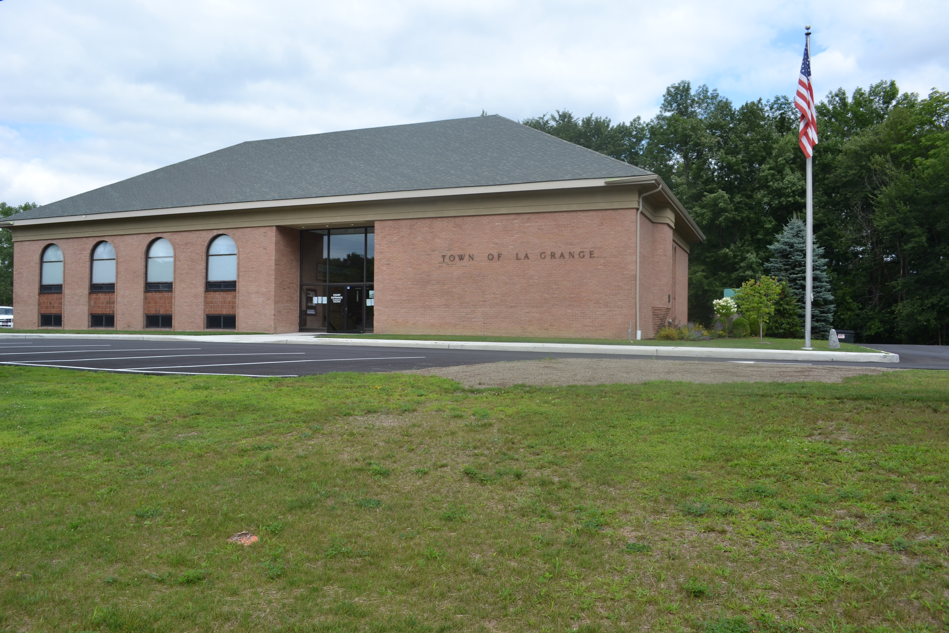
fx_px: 712
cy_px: 316
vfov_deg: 47.9
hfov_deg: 67.4
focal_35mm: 27
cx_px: 474
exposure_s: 1/200
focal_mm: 18
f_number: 7.1
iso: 100
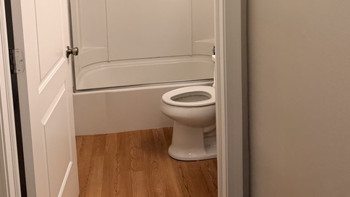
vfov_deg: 30.5
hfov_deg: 55.3
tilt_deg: -4.6
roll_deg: +1.0
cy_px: 1
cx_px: 173
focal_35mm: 36
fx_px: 334
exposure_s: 1/120
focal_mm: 6.76
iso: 80
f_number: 1.78
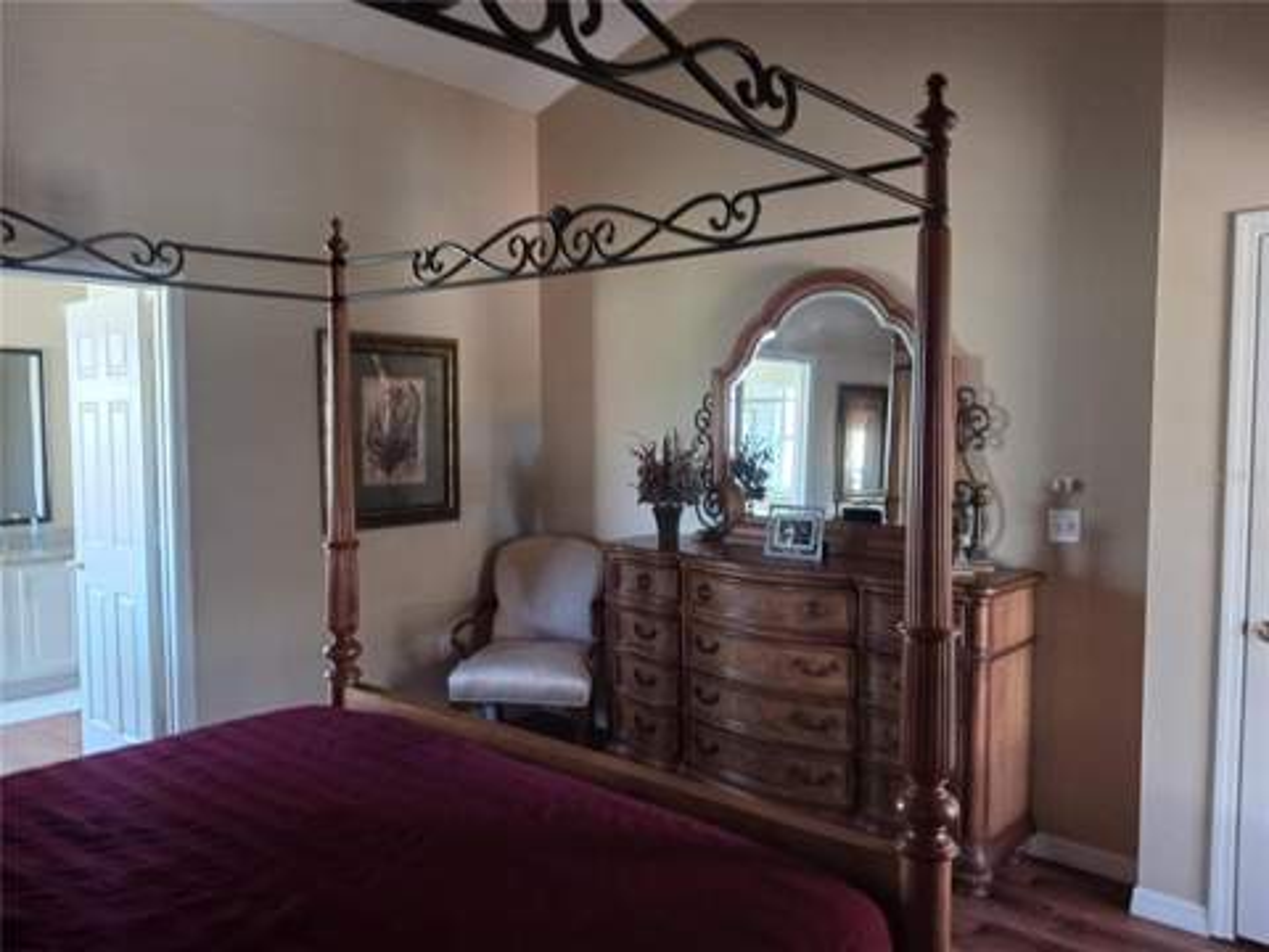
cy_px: 476
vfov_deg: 51.4
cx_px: 634
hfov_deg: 65.3
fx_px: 990
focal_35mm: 27
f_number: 1.8
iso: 400
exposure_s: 1/25
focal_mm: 4
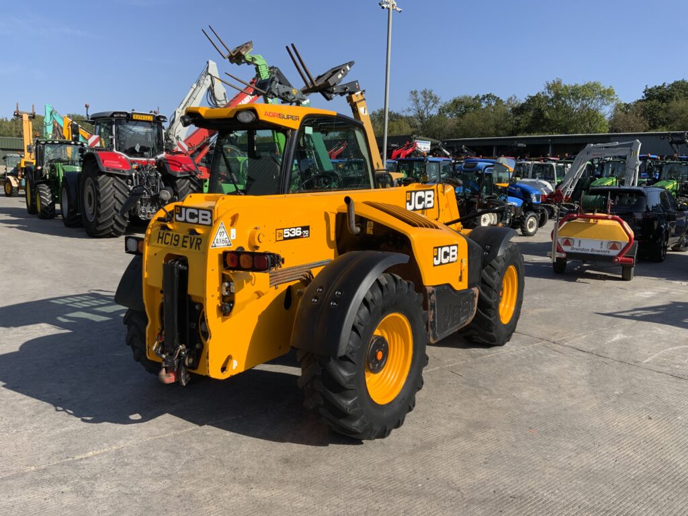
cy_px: 258
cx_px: 344
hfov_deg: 61.7
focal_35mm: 29
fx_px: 576
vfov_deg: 48.2
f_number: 1.8
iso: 16
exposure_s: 1/1786
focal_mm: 3
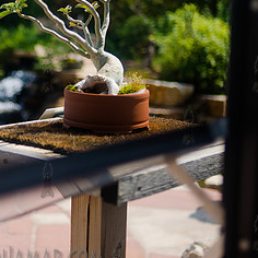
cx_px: 47
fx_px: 616
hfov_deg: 23.3
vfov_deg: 23.5
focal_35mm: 73
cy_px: 73
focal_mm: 35
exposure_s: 1/2000
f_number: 2
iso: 100
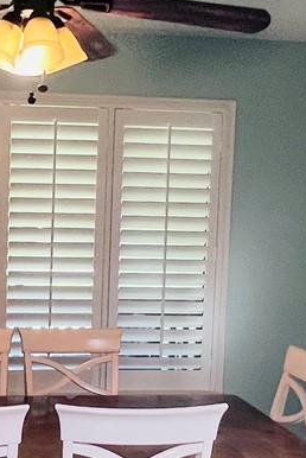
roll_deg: -1.5
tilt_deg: -4.0
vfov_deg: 35.6
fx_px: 713
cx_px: 43
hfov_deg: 23.7
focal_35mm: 56
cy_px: 259
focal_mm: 1.57
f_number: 1.8
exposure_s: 1/60
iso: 250
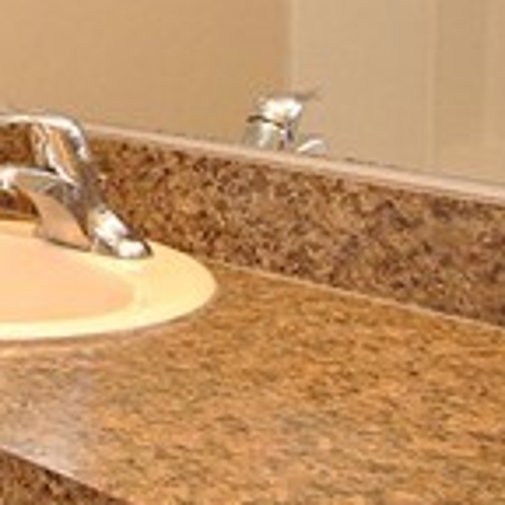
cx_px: -128
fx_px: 1584
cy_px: 28
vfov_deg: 17.8
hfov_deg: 17.2
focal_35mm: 96
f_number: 7.1
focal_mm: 10
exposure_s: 1/125
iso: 800
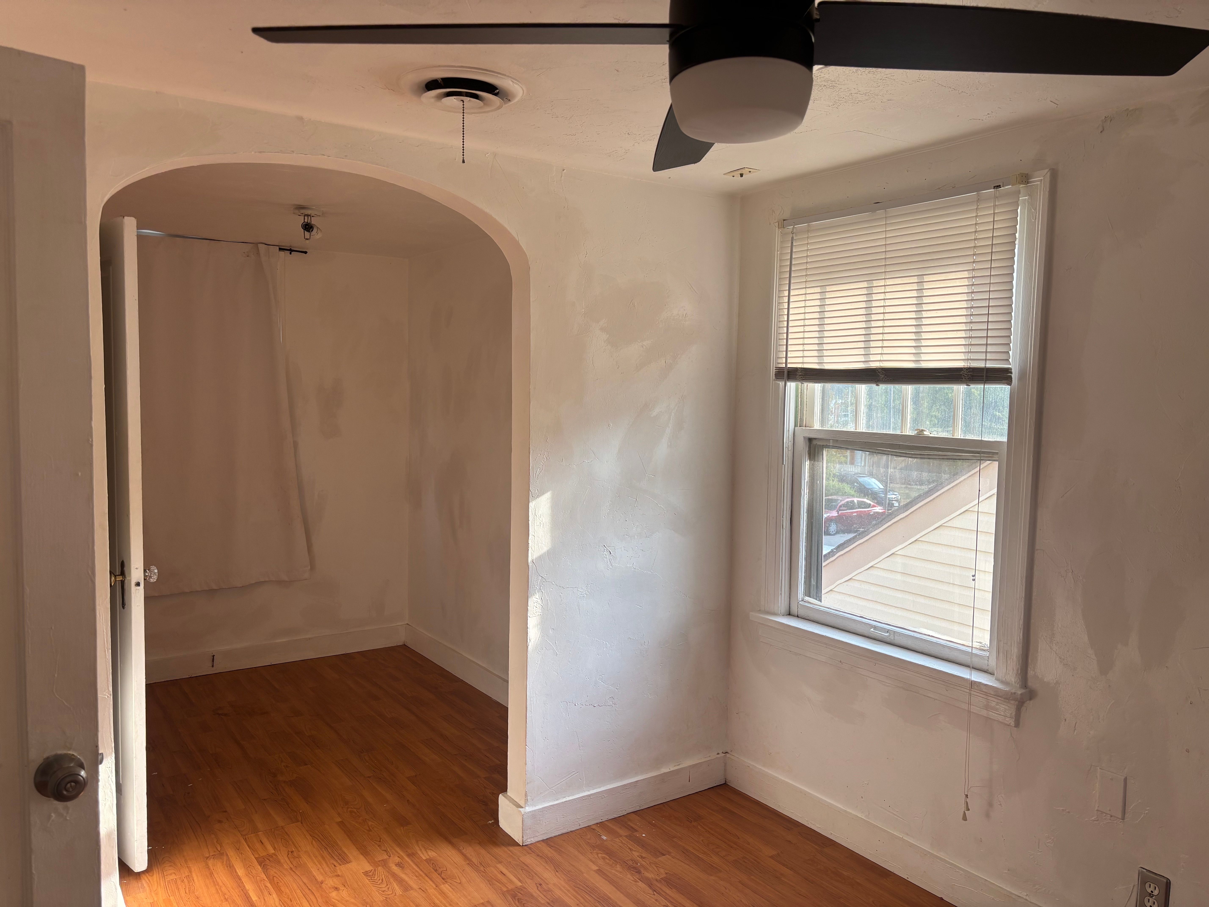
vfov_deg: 53.1
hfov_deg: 67.3
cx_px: 604
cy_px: 454
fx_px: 908
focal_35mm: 26
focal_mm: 5.96
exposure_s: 1/204
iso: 40
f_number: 1.6
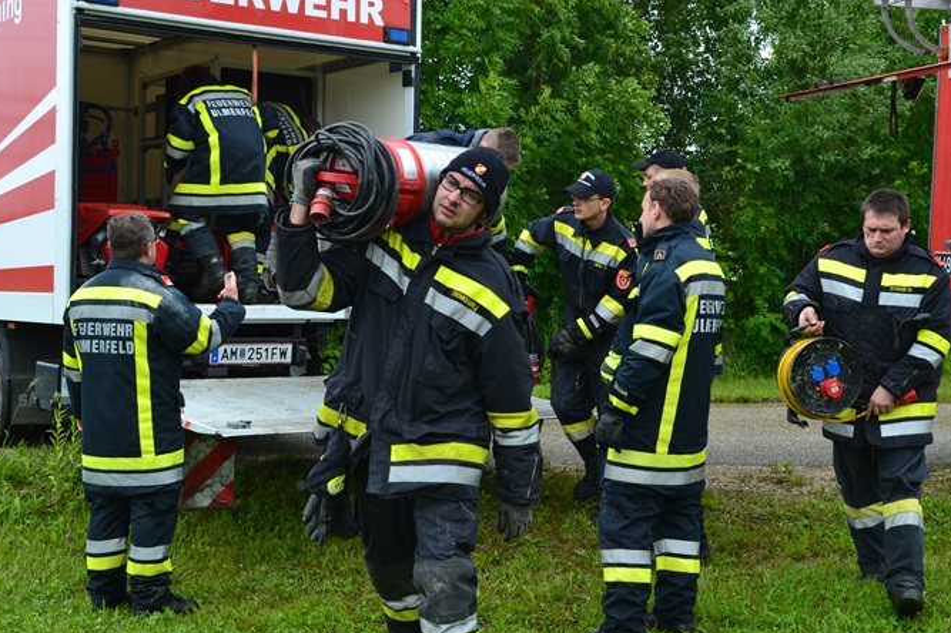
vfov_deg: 25.0
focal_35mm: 54
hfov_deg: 36.8
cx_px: 550
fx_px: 1426
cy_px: 287
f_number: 9
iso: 400
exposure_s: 1/160
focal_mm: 30
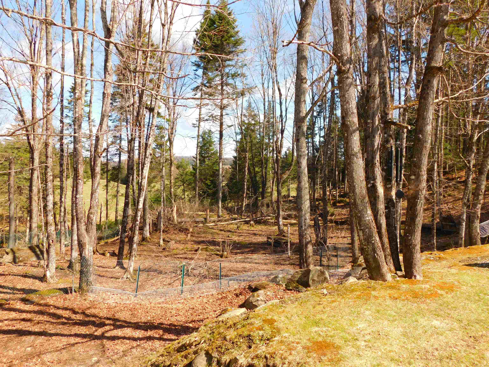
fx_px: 424
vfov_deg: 46.8
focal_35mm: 30
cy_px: 184
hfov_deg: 60.0
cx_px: 244
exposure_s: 1/640
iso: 125
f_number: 3.2
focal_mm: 5.3
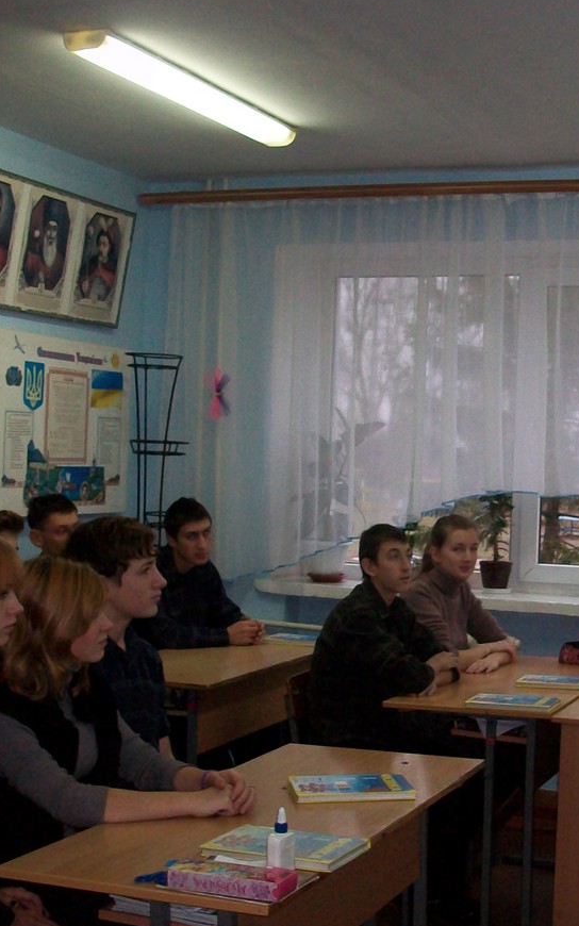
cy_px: 482
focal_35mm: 53
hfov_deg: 23.9
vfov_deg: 38.2
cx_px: 492
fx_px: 1338
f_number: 2.8
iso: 160
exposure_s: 1/60
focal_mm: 5.7
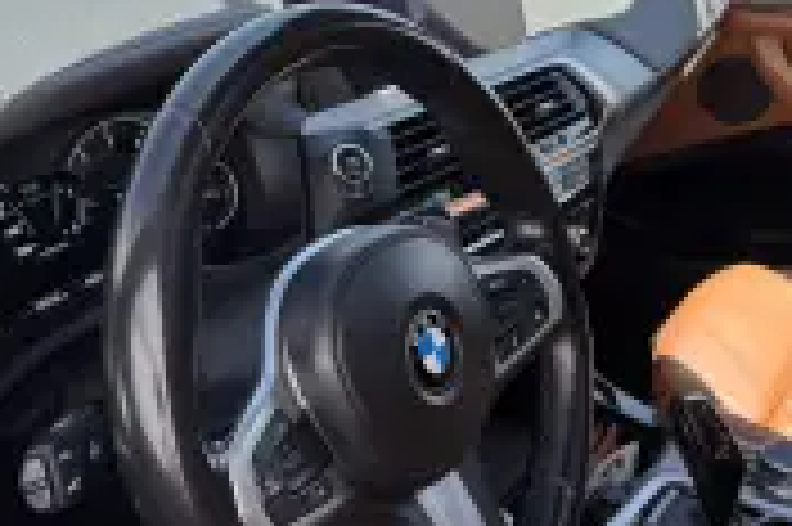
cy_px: 243
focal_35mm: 51
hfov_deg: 38.9
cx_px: 446
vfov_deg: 26.4
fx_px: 1121
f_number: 1.78
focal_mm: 6.76
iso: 80
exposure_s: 1/822
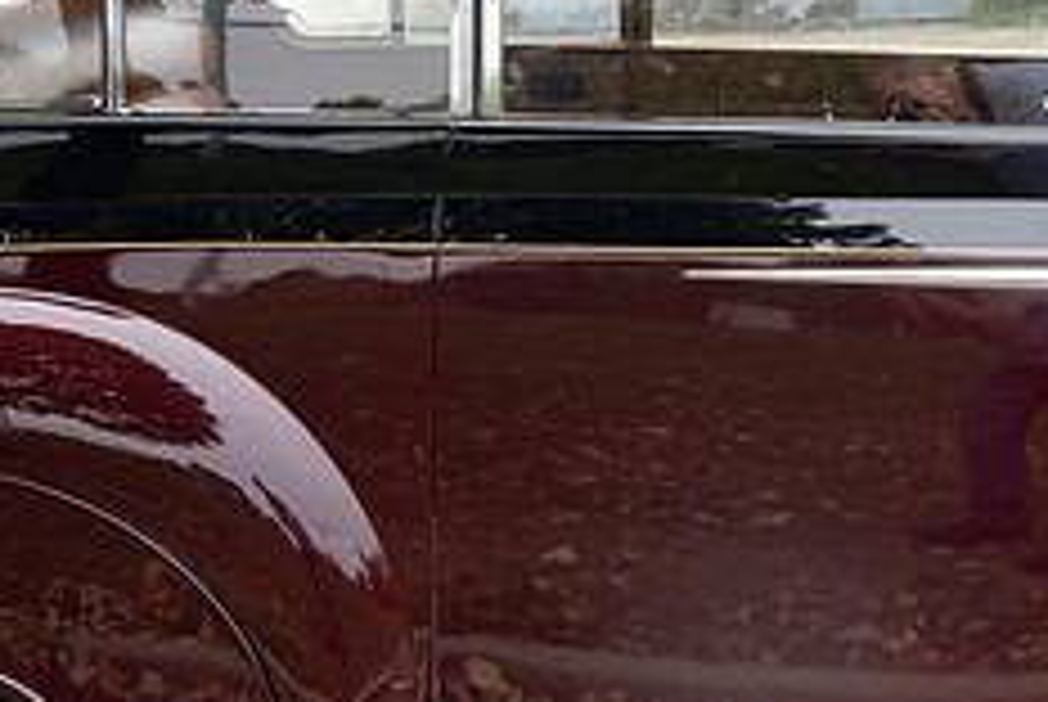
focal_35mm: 82
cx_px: 855
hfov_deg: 24.3
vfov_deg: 16.7
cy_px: 344
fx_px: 2390
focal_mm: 33
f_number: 5.6
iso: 200
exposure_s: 1/125
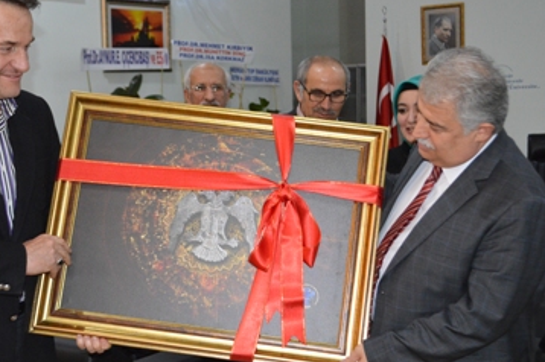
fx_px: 907
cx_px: 242
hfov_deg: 33.4
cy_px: 189
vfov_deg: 22.6
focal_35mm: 60
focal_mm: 32
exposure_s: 1/60
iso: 2200
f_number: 4.8
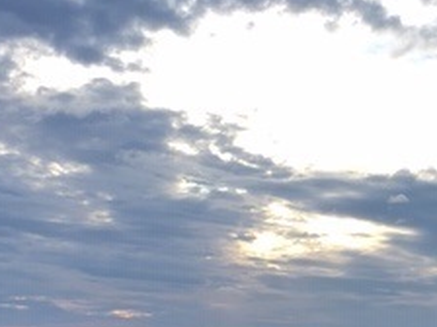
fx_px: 1048
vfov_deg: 17.7
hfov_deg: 23.2
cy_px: 216
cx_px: 351
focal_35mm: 83
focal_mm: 4.15
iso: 25
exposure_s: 1/450
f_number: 2.2
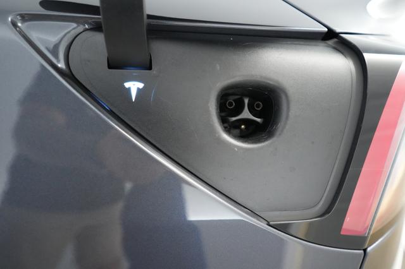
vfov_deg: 46.4
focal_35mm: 28
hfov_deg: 65.5
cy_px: 134
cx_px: 202
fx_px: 315
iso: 8000
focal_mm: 28
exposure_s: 1/320
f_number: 2.8
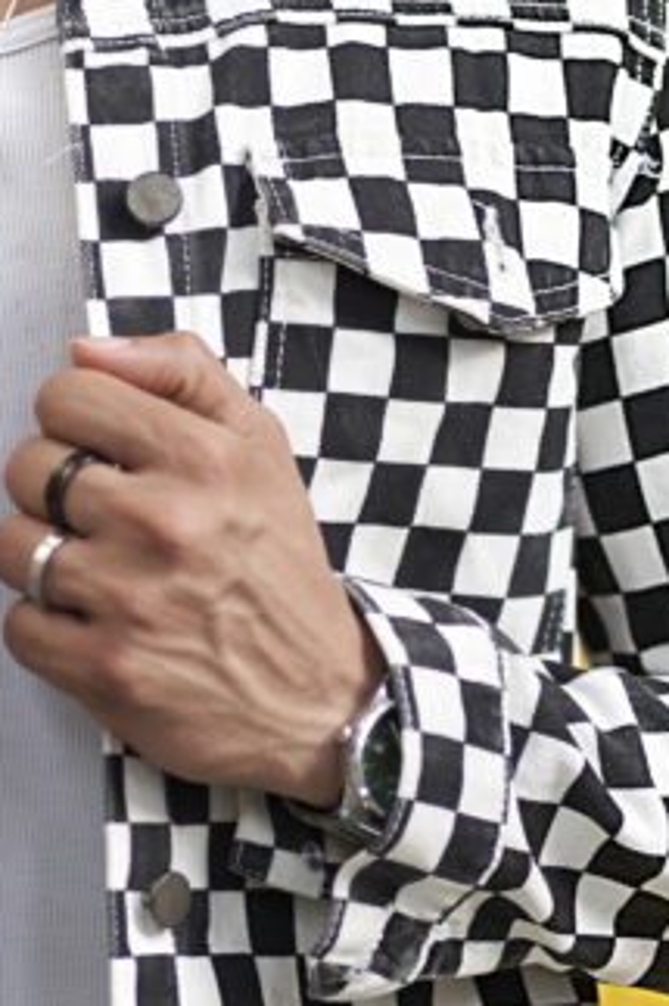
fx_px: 8455
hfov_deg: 4.5
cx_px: 40
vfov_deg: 6.8
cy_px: 364
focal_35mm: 303
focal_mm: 85
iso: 100
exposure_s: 1/100
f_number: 1.8
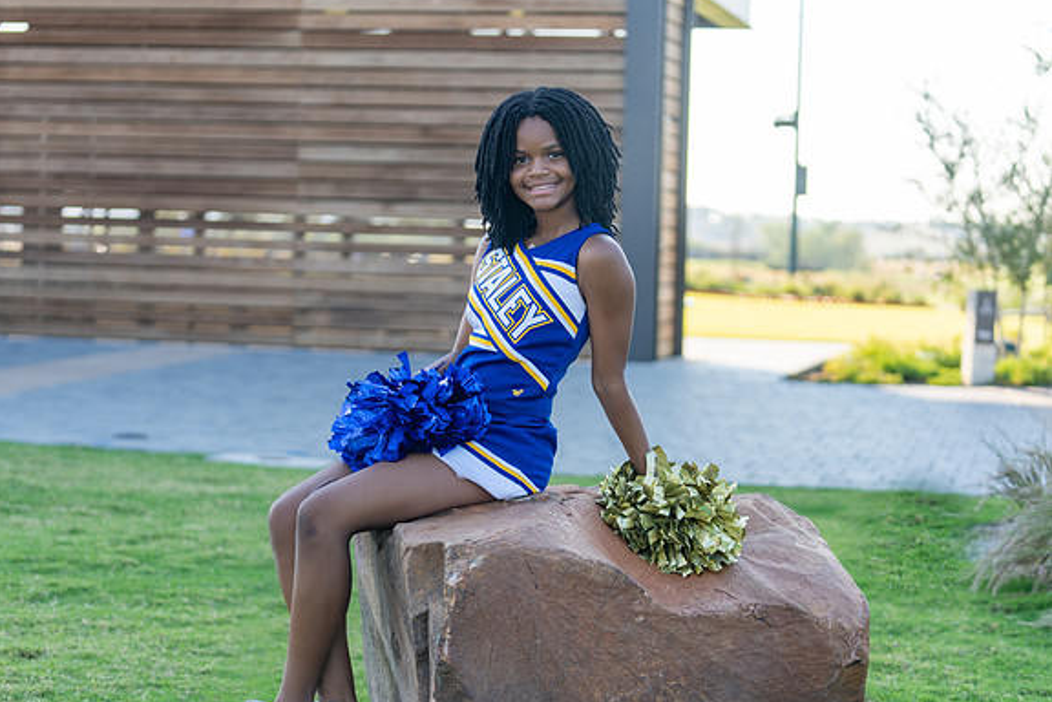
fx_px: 2338
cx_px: 508
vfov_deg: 17.1
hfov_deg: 25.4
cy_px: 370
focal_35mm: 80
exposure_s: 1/400
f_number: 2.8
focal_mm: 70
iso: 125
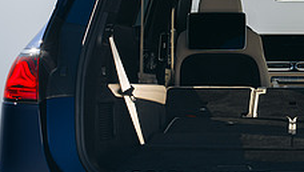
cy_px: 92
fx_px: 953
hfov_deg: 17.8
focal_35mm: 118
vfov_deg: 10.3
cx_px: 289
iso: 125
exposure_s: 1/250
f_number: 5.6
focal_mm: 33
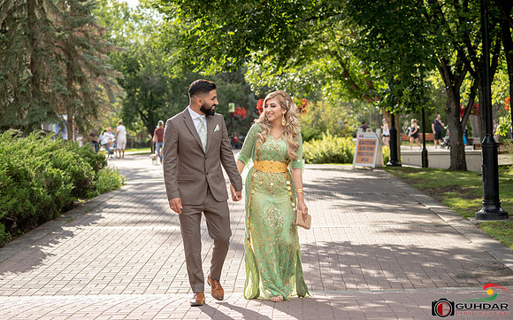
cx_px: 261
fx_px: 1119
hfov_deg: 25.8
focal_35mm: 80
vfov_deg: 16.2
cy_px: 174
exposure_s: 1/250
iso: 100
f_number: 4
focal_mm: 74
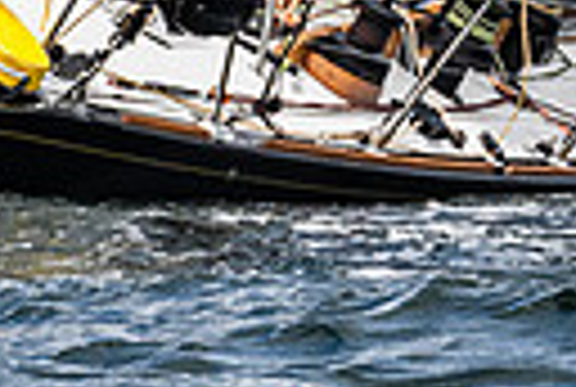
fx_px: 17320
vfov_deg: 1.3
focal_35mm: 1080
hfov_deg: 1.9
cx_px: 57
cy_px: -447
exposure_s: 1/2500
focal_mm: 190
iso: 500
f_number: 8
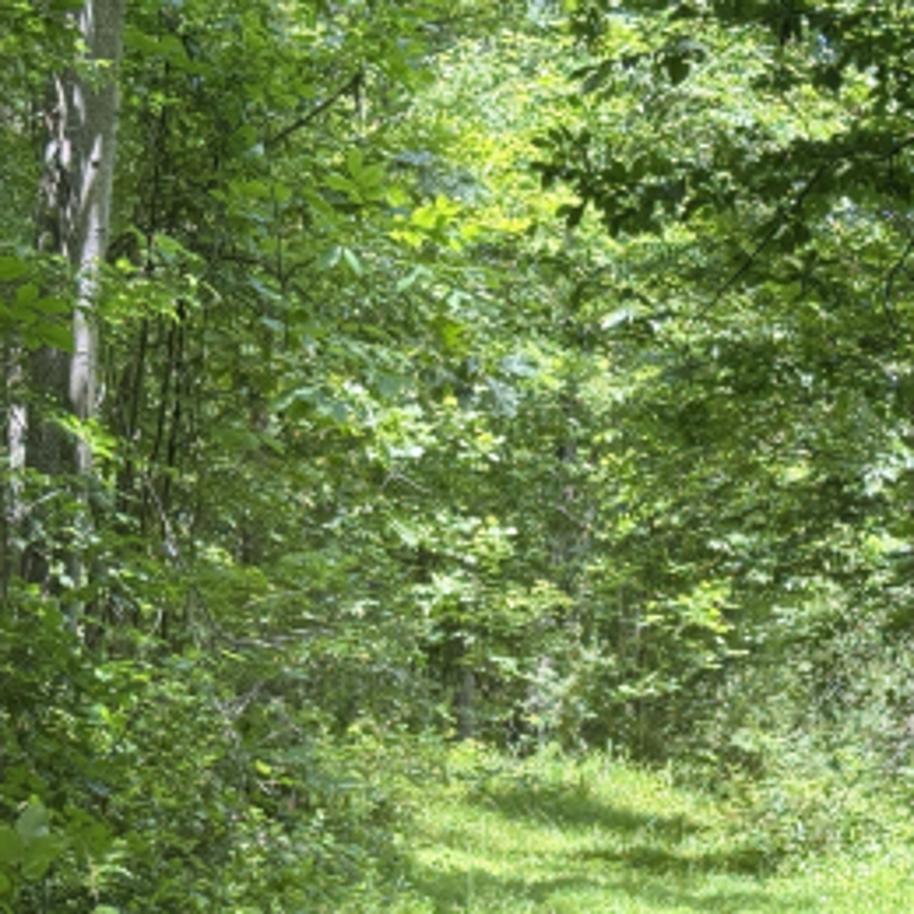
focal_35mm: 109
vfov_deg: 15.8
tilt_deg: -1.7
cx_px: 571
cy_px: 833
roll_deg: -1.8
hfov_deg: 16.0
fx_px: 3256
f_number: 1.78
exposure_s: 1/136
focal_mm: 6.76
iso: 50
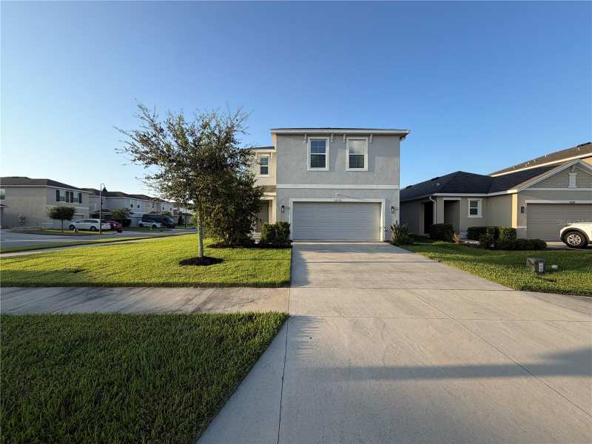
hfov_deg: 102.1
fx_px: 239
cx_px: 296
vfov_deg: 85.7
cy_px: 222
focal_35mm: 14
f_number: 2.2
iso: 40
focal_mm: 2.22
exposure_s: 1/770
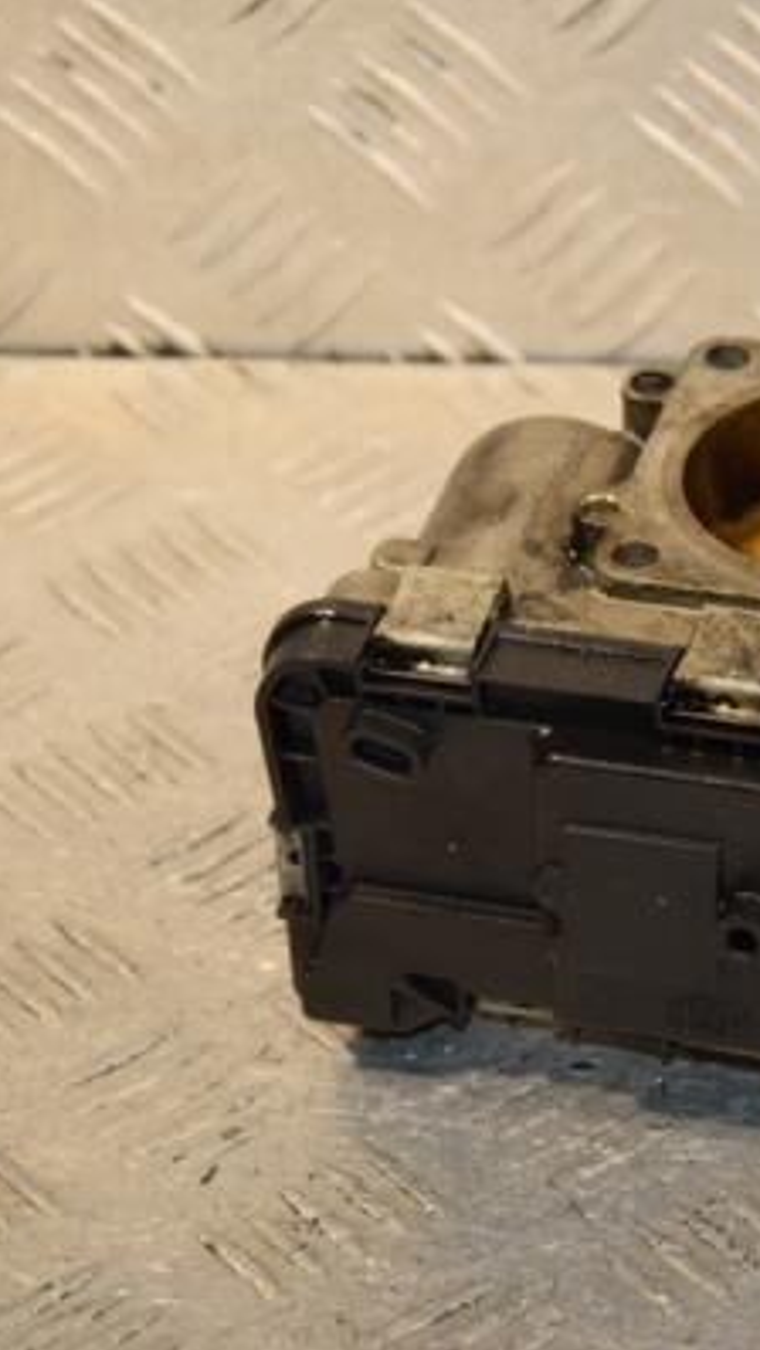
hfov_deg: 6.8
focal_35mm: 178
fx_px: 6367
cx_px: 784
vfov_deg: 12.1
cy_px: 675
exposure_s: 1/200
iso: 800
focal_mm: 75
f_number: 6.3
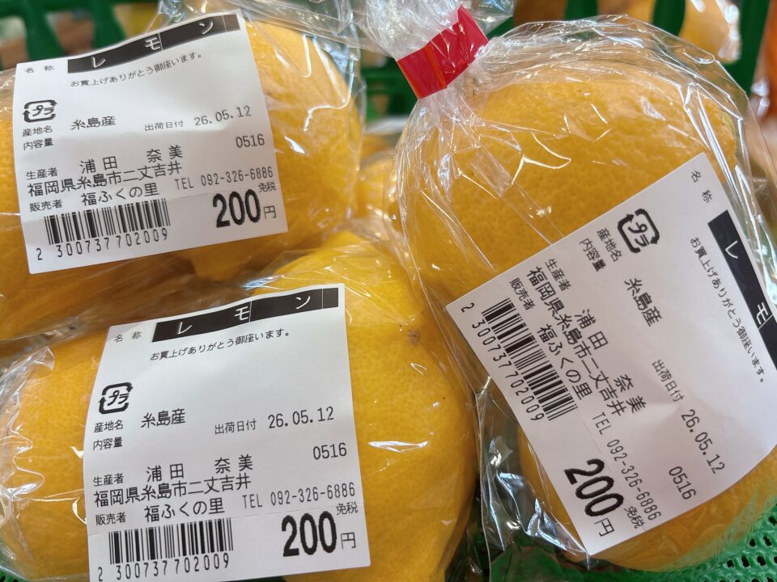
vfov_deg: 53.1
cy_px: 291
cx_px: 388
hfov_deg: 67.3
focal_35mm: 26
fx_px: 584
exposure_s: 1/120
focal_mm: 5.96
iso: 80
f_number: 1.6
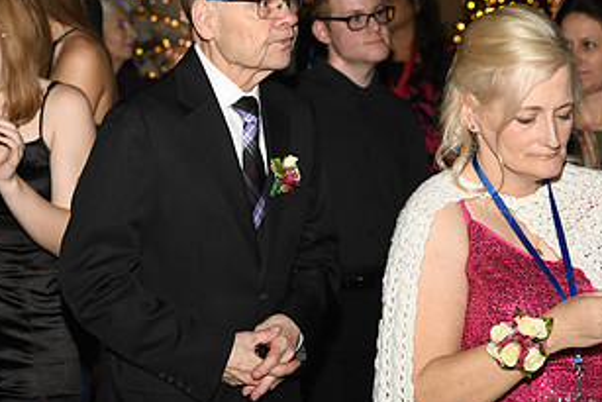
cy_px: 56
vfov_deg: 11.7
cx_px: 178
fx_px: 1957
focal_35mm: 117
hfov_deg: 17.4
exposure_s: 1/60
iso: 400
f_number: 5.6
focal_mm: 62
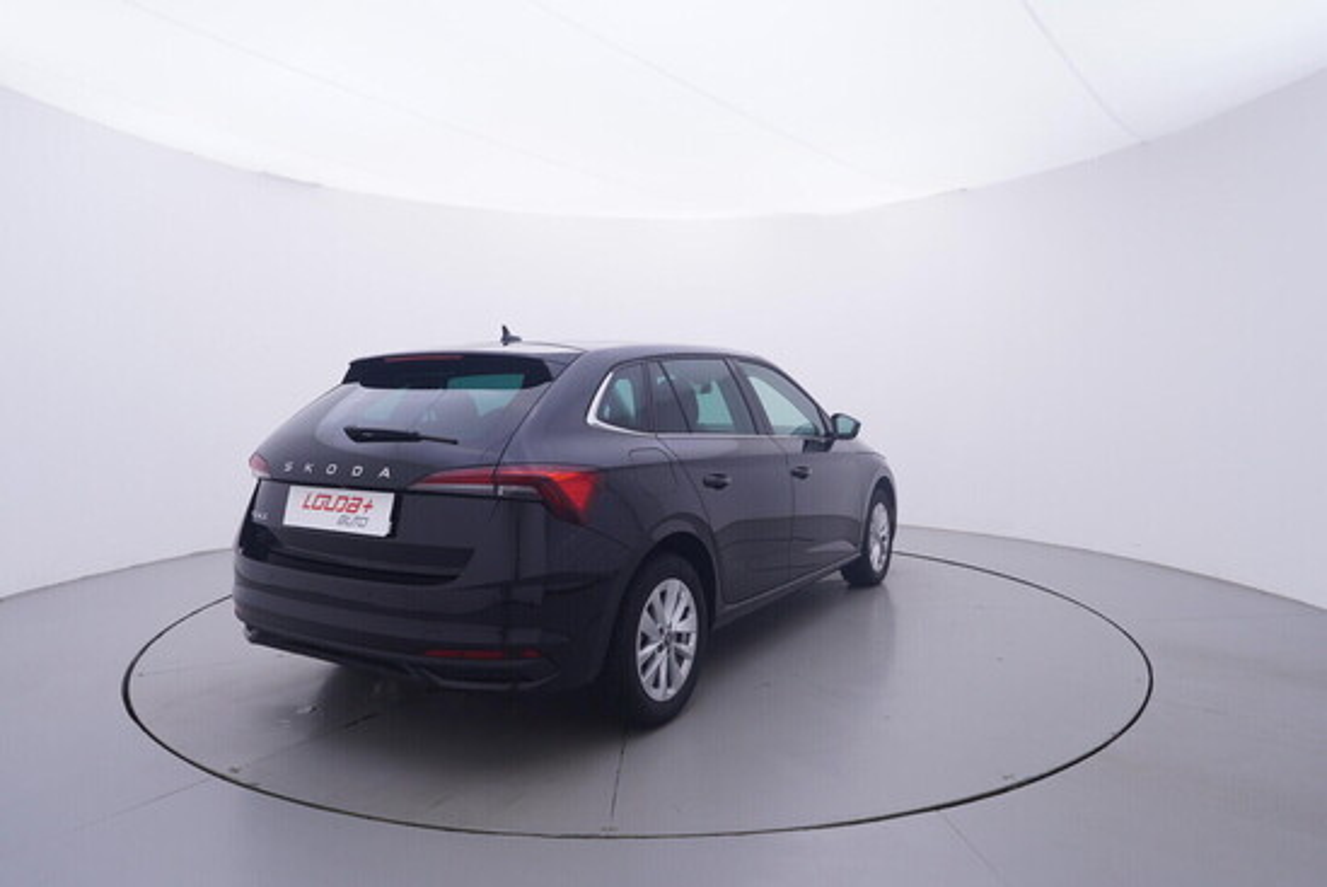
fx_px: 830
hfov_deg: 77.3
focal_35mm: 22
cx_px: 664
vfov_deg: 56.2
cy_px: 444
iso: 200
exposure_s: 1/80
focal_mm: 15
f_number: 5
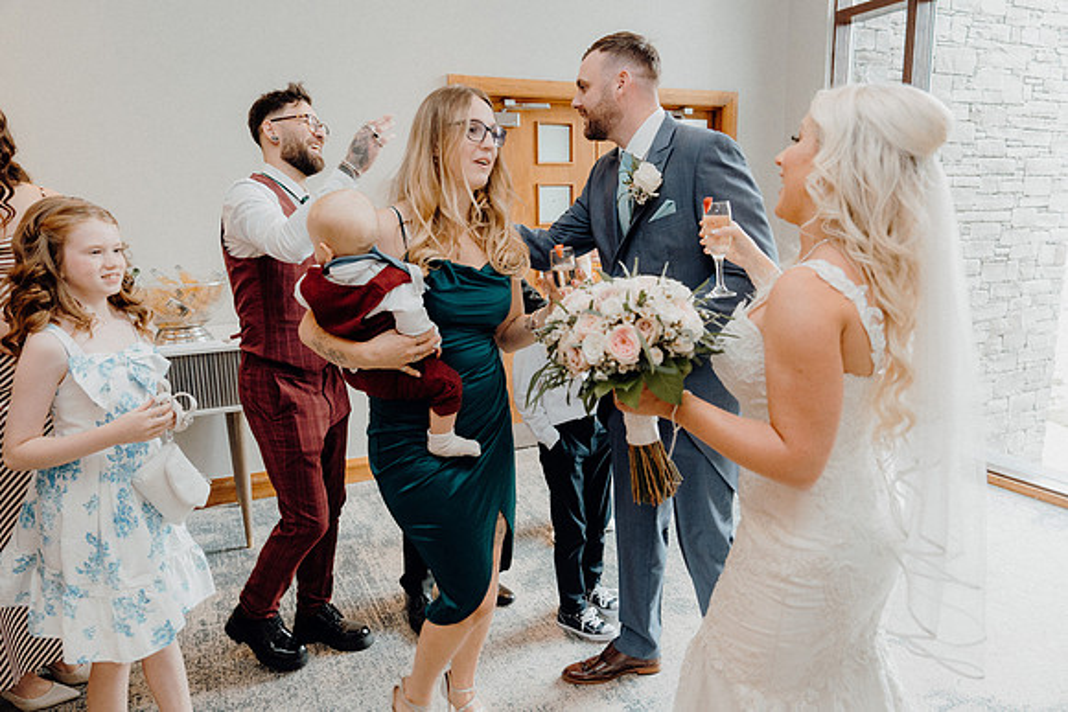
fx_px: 742
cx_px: 534
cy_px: 356
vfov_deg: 51.3
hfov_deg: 71.5
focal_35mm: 25
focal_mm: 25
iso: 2500
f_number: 3.5
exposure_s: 1/200
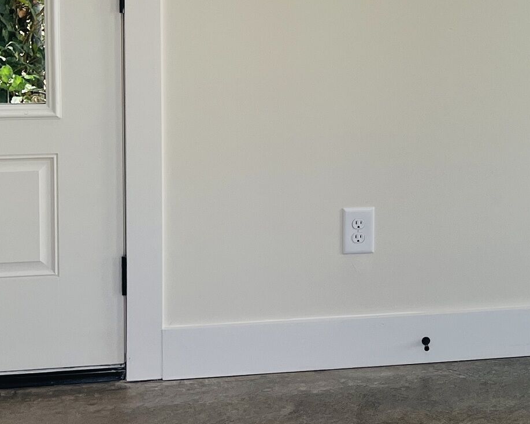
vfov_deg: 17.6
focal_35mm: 85
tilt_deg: -4.5
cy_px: -5
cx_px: 675
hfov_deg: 20.6
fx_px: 1334
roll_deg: -1.1
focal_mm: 5.1
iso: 50
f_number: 1.6
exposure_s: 1/358
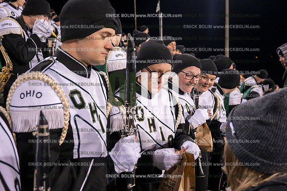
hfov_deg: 55.1
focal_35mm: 34
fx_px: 275
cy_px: 96
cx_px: 144
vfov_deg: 38.3
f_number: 4.5
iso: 5000
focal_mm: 34.5
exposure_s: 1/640
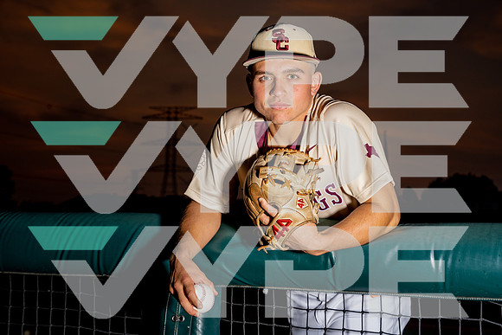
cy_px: 168
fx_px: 976
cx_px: 251
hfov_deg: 28.8
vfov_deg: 19.5
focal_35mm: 70
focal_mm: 70
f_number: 8
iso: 250
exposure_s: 1/250
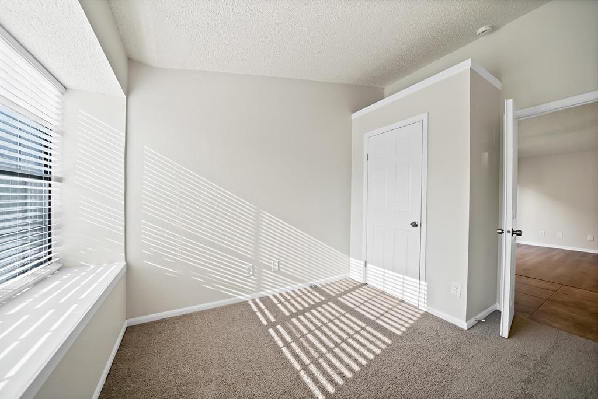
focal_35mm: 12
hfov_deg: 112.6
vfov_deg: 90.1
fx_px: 199
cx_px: 299
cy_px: 200
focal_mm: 12
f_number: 4
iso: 640
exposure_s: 1/60
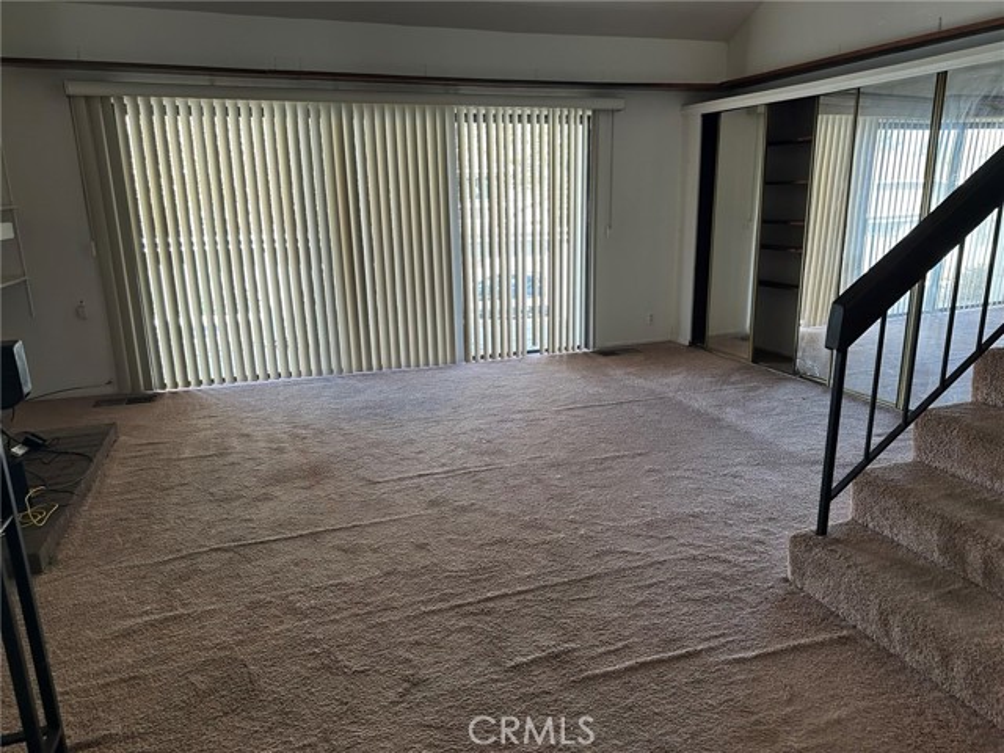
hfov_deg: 71.6
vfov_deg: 56.8
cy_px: 376
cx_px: 502
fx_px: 696
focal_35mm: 24
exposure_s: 1/121
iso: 125
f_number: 1.78
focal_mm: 6.86
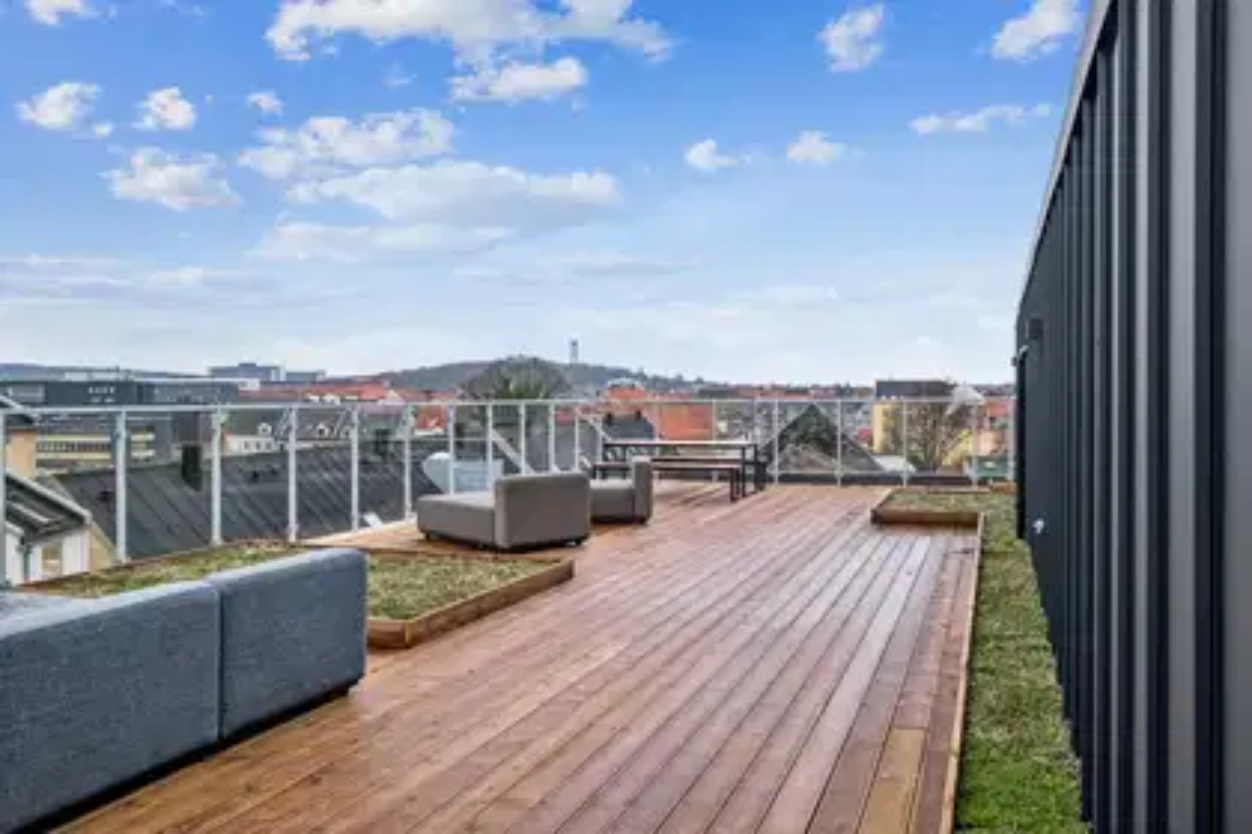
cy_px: 417
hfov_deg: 63.7
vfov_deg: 45.0
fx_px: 1008
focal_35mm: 29
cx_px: 626
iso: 800
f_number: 8
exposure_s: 1/40
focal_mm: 19.1
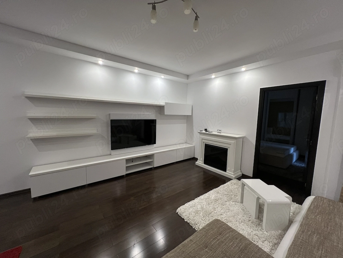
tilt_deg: -5.5
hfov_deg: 106.2
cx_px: 172
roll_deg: -1.4
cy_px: 129
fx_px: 129
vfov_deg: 89.9
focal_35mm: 13
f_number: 1.8
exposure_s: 1/50
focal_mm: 1.57
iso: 160
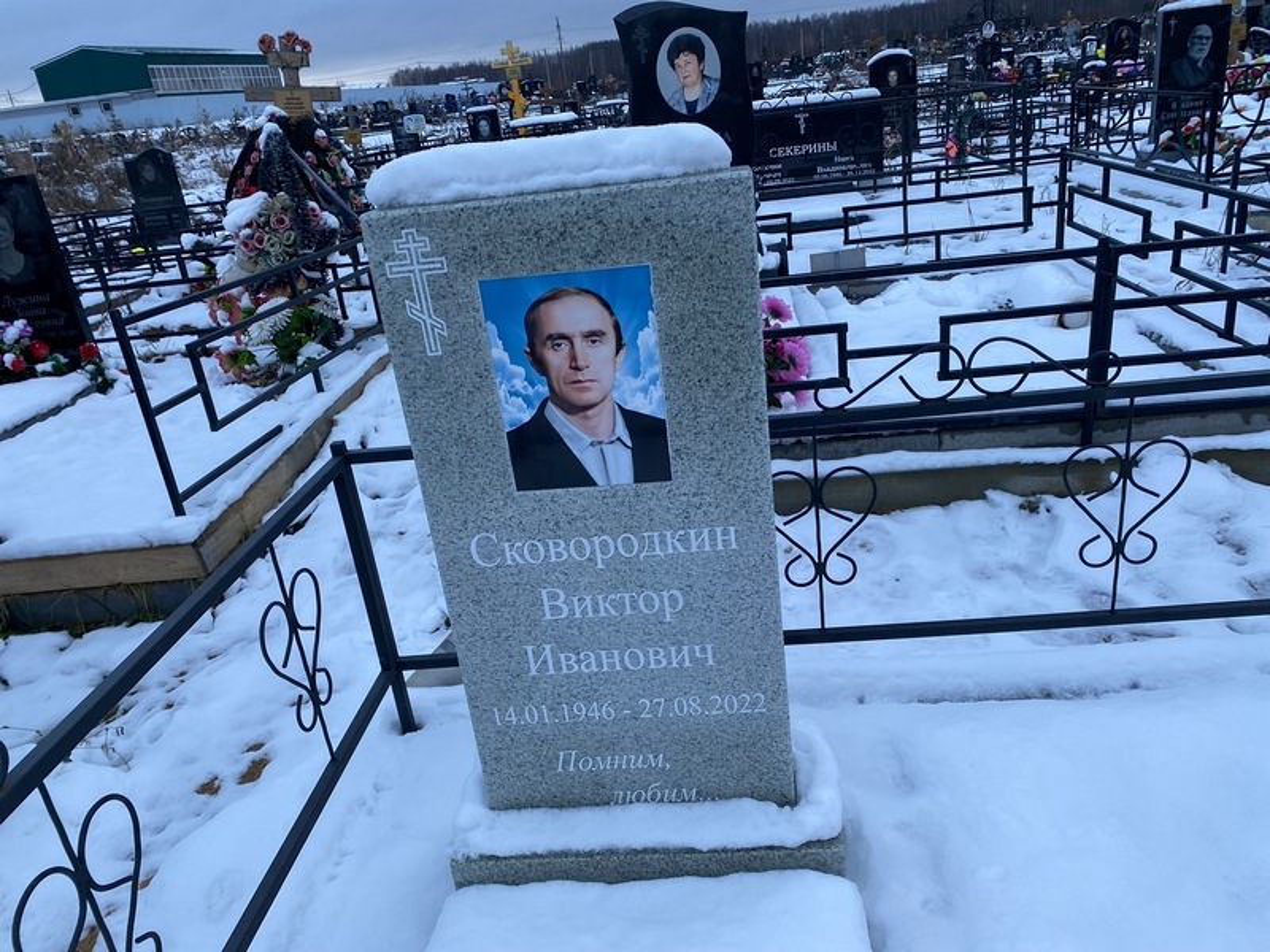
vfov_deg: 53.1
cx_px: 635
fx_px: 954
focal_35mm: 26
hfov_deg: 67.3
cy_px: 476
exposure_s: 1/258
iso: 32
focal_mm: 4.25
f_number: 1.8
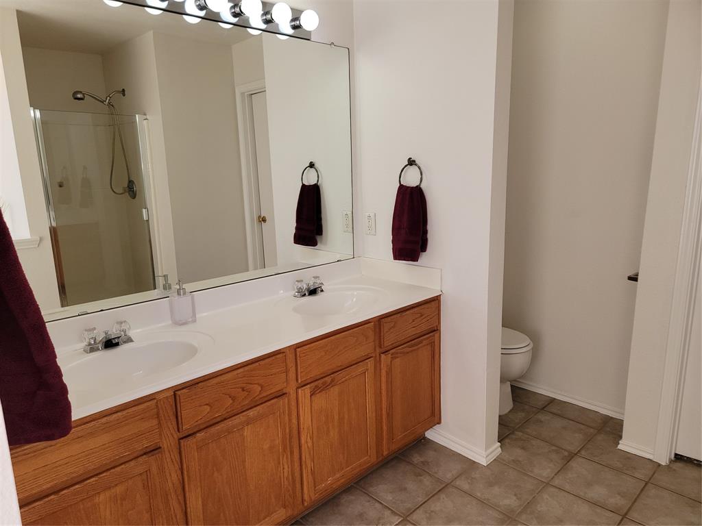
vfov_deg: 56.8
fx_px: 487
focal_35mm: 24
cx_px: 351
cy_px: 263
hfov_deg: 71.6
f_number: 1.8
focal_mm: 6.7
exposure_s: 1/120
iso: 25
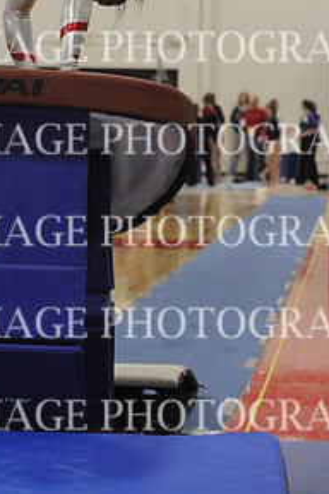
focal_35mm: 165
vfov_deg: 12.3
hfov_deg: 8.3
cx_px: 89
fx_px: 2262
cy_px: 0
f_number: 3.5
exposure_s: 1/640
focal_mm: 82
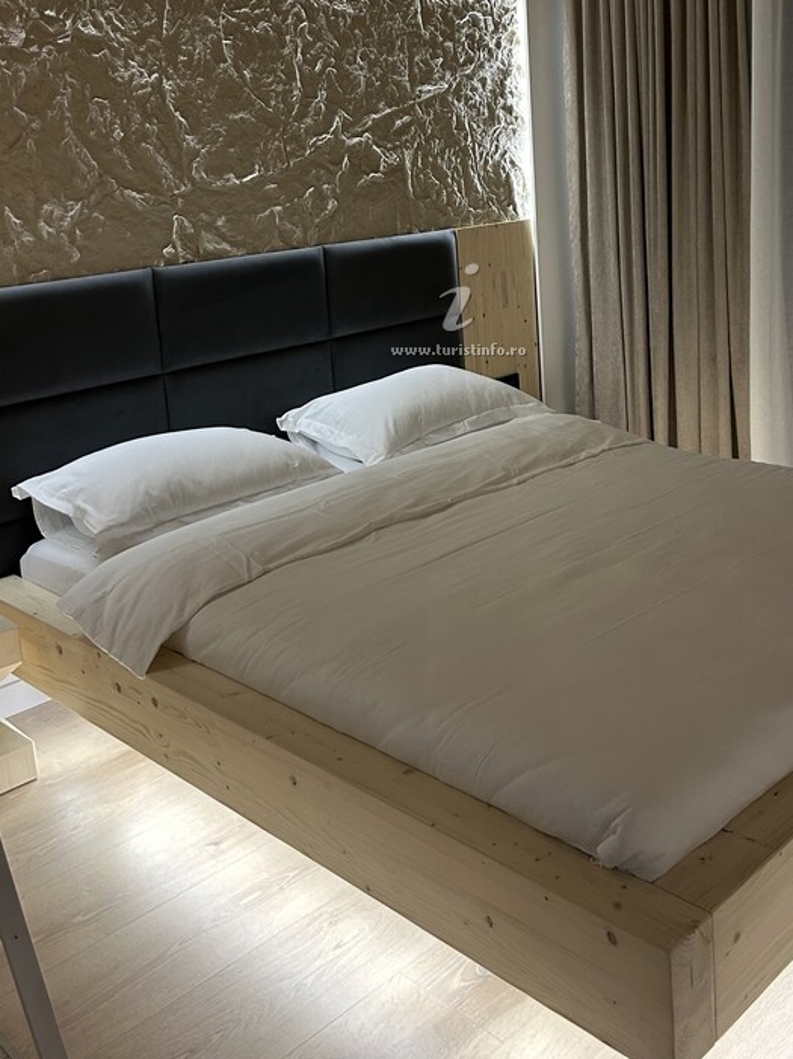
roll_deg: +2.4
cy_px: 332
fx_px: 1162
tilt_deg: -9.5
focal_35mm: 38
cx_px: 483
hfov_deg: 37.5
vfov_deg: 48.0
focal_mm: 5.7
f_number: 1.5
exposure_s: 1/50
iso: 200
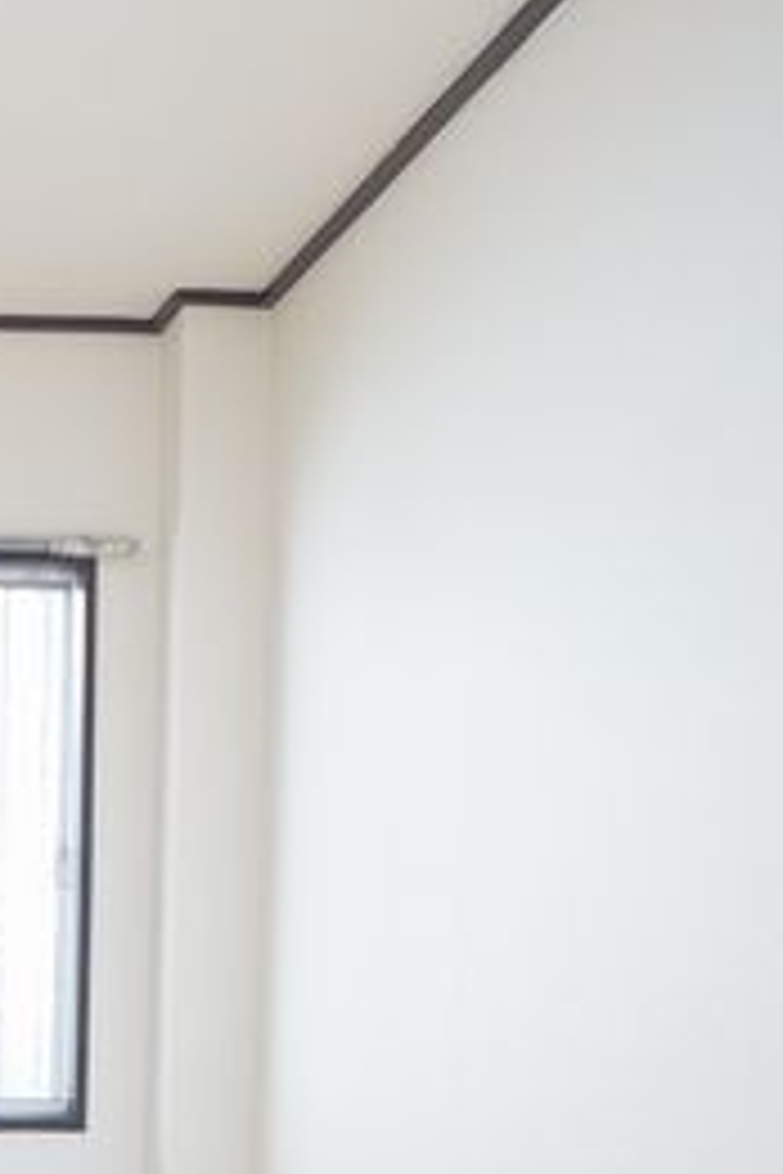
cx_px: -238
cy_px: 1071
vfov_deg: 28.1
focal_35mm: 69
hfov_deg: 18.4
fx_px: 2251
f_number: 4
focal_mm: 16
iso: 1000
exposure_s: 1/160
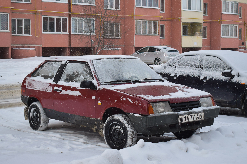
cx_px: 124
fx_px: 350
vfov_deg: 26.5
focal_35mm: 51
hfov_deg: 38.9
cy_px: 82
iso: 400
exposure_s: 1/800
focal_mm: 34
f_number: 6.3
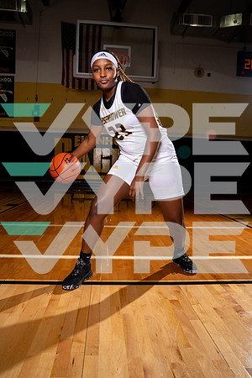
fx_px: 273
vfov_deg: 69.4
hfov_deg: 49.6
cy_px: 189
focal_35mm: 26
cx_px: 126
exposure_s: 1/400
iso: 320
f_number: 6.3
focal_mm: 26
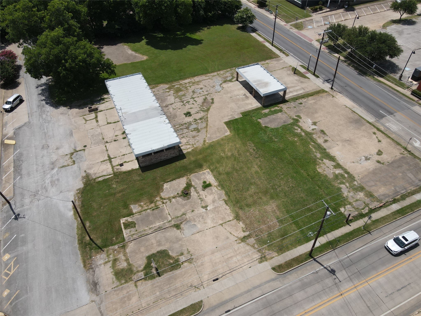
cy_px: 158
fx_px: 292
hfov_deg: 71.6
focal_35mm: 24
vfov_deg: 56.8
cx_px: 210
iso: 100
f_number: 2.8
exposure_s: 1/1000
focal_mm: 4.5
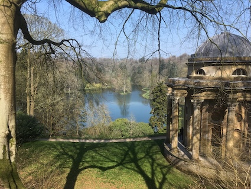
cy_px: 94
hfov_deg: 61.6
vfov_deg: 48.2
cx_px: 126
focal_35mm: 29
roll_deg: +0.2
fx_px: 210
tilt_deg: -7.8
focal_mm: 4.15
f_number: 2.2
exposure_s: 1/938
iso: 25
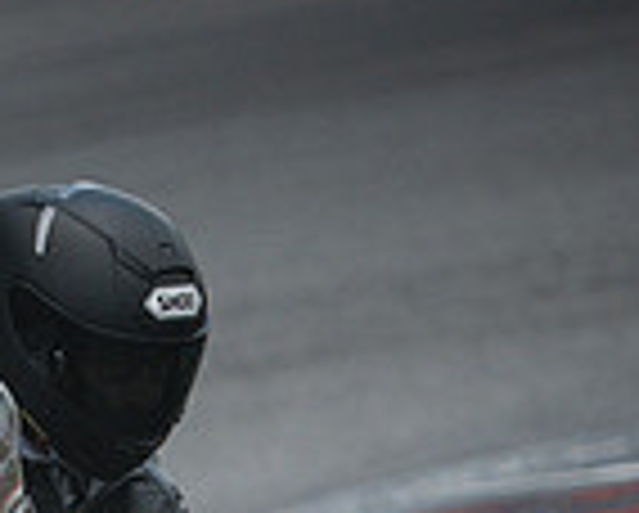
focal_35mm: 1609
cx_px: -536
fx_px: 30471
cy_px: 767
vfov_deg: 1.0
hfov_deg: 1.2
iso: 800
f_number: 2.8
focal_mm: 280
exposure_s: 1/4000
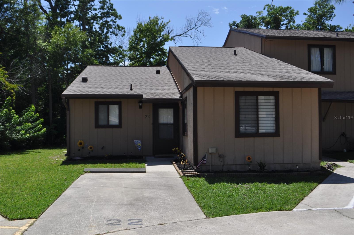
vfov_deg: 36.8
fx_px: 353
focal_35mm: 36
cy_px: 118
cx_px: 177
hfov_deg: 53.2
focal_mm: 24
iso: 200
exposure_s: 1/400
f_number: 10
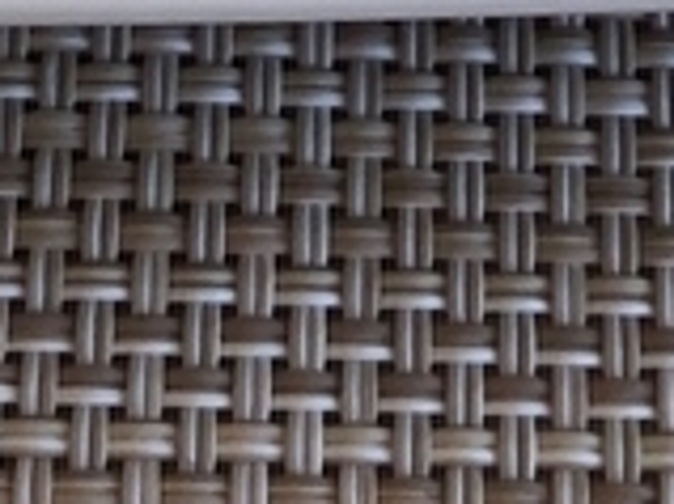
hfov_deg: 9.4
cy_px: -1160
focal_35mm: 211
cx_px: 471
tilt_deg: -53.8
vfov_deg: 6.3
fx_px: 4105
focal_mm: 4
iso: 20
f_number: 1.8
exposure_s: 1/214
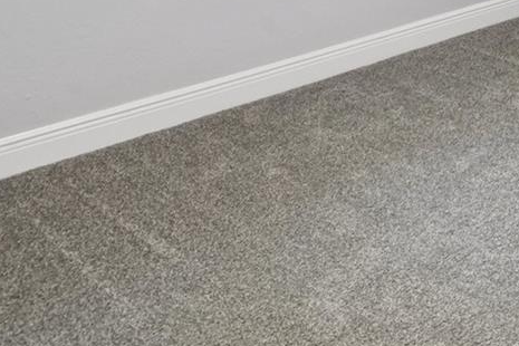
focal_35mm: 55
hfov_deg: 27.5
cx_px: 740
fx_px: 793
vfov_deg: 19.9
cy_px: -224
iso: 400
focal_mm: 16
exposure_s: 1/8
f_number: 8
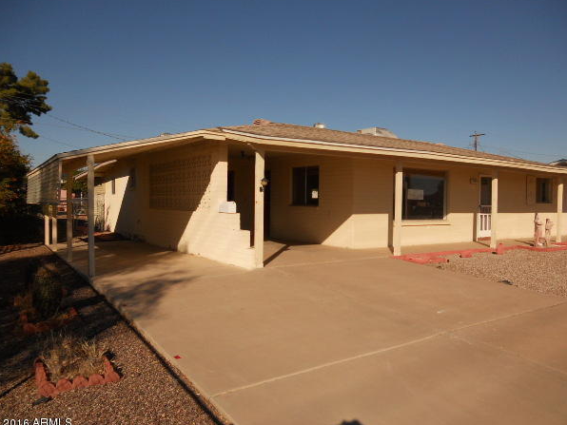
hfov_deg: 61.6
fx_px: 475
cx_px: 302
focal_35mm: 29
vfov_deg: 48.2
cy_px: 214
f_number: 8
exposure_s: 1/400
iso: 80
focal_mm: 4.9
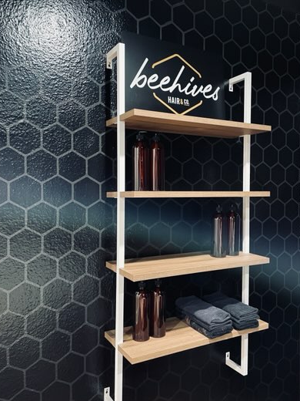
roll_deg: +0.1
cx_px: 173
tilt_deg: -0.9
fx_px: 370
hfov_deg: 44.0
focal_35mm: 32
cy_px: 197
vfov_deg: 56.8
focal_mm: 4.2
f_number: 1.6
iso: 640
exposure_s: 1/30
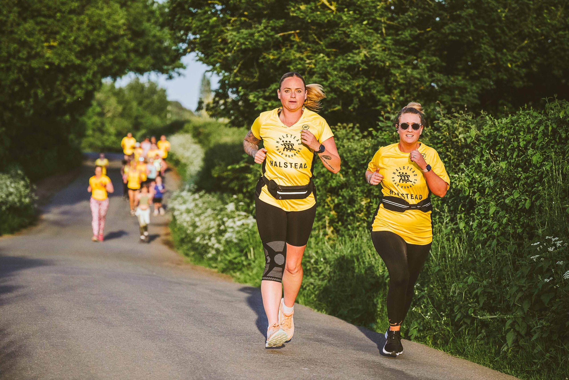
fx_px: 2181
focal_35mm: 138
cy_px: 190
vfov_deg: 9.9
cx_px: 284
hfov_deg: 14.9
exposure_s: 1/8000
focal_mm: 92
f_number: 2.8
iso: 500
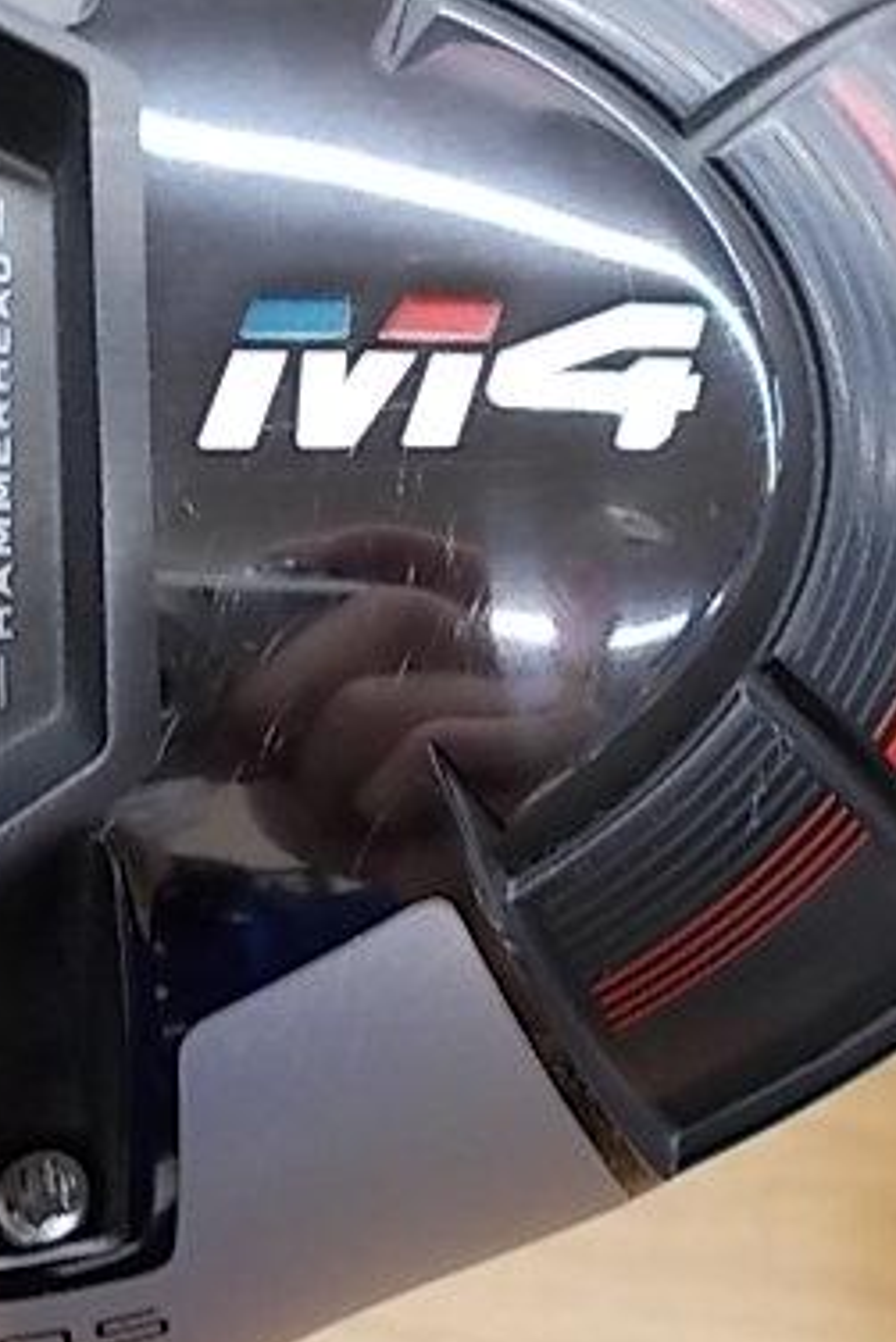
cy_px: 560
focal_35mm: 46
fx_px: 1716
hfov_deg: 29.2
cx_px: 400
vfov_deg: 42.6
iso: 125
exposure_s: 1/25
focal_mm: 4.6
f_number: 3.2
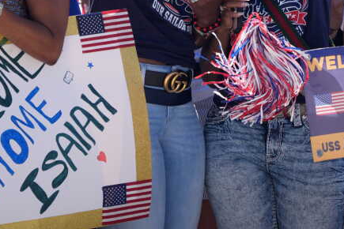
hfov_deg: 2.0
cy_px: -56
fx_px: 9660
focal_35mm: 1011
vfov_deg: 1.4
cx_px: 239
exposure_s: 1/800
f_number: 6.3
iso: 320
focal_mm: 400
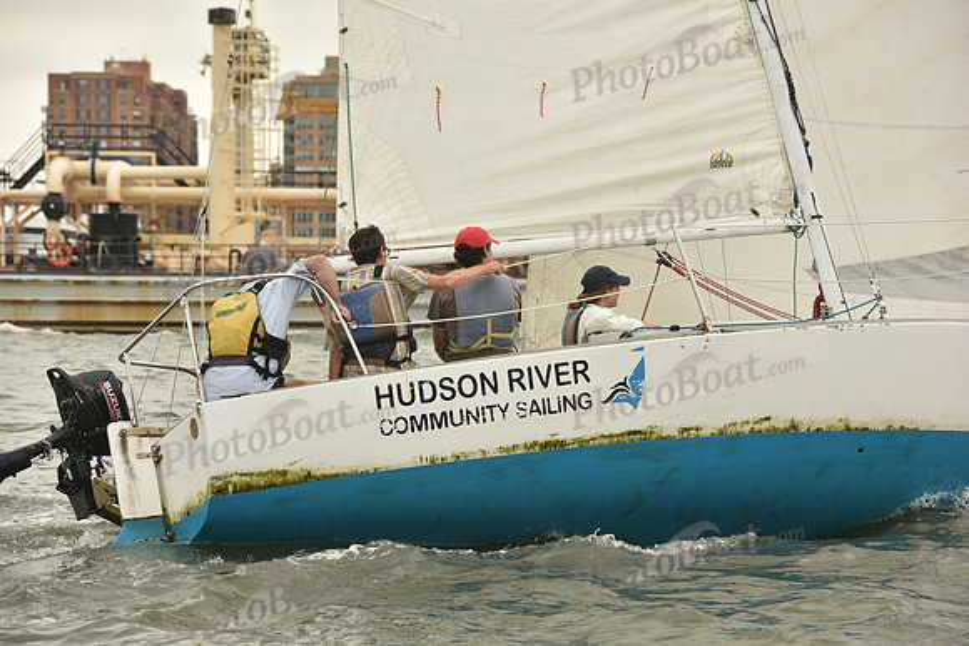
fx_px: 3123
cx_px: 484
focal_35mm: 116
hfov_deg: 17.6
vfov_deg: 11.8
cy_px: 323
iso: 320
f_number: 6.3
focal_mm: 116
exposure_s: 1/1250
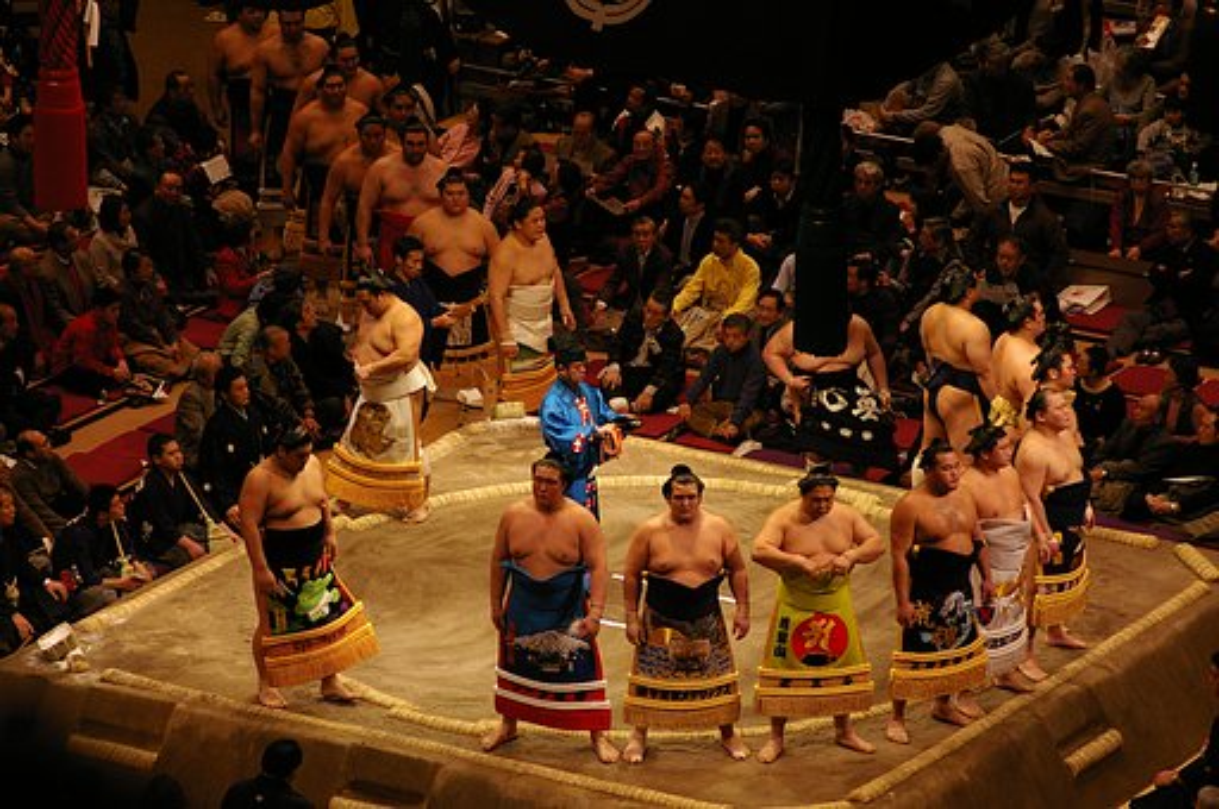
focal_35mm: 200
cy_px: 404
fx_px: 6747
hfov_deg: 10.3
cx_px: 610
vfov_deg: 6.9
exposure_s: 1/180
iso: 800
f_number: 4.5
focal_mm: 133
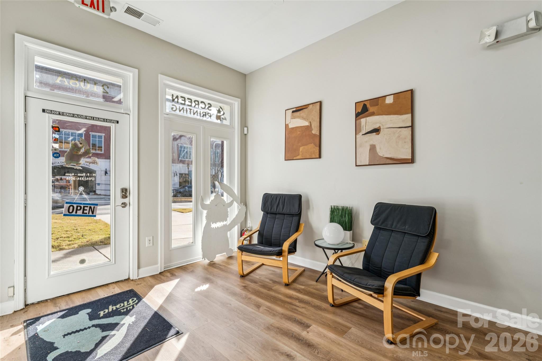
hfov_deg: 95.7
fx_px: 245
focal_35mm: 16
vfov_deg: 72.7
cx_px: 271
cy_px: 180
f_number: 11
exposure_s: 1/20
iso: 100
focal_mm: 16.3
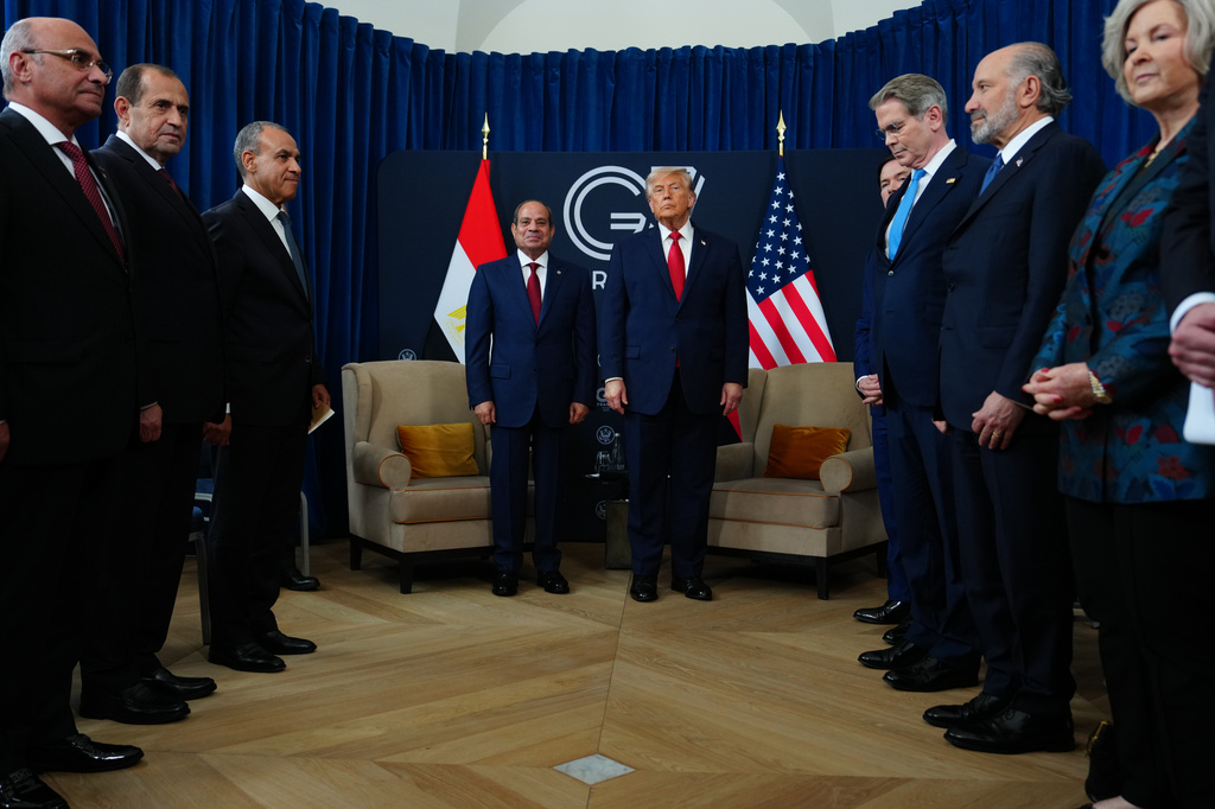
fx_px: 1012
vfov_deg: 43.6
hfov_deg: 61.9
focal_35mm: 30
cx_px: 608
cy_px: 404
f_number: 3.2
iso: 1600
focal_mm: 30
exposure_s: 1/500
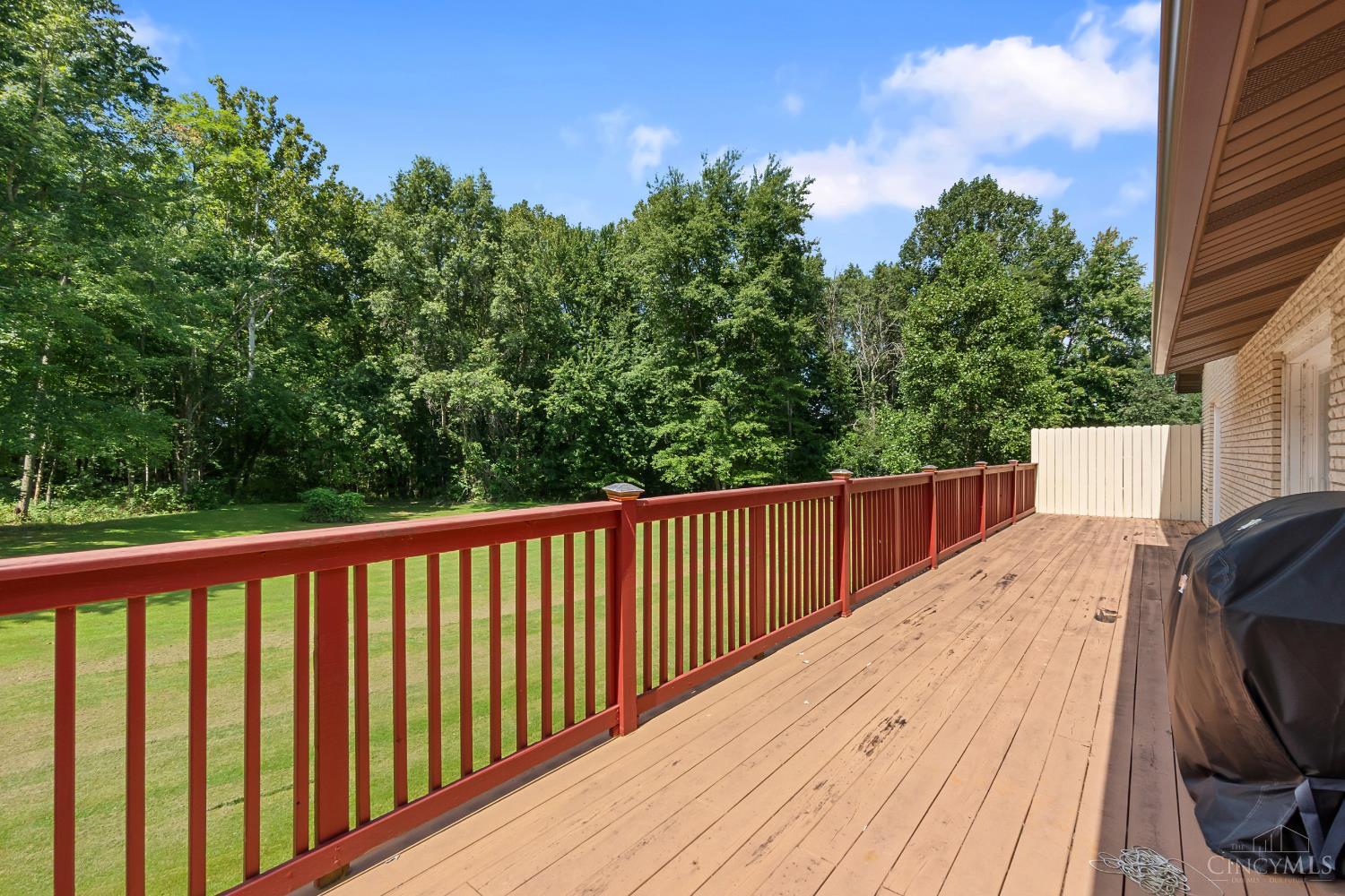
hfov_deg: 100.4
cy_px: 448
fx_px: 560
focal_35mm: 15
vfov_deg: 77.3
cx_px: 672
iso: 400
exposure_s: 1/400
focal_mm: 10
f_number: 11
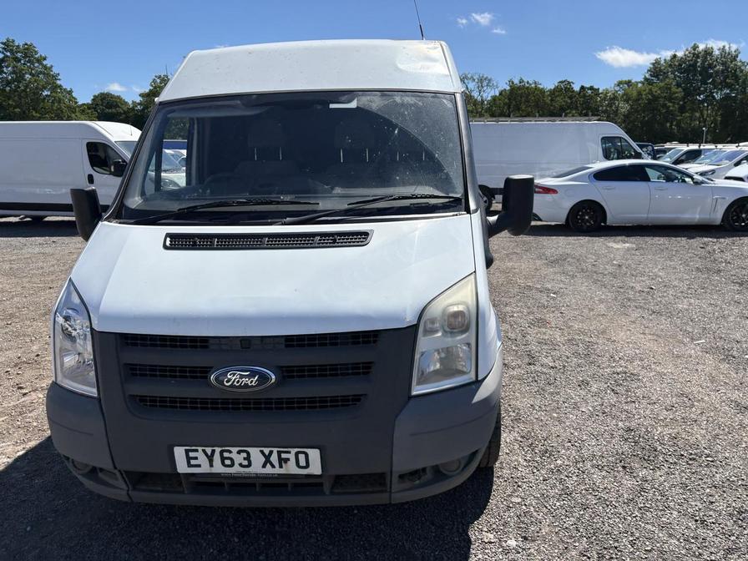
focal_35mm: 26
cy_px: 280
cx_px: 374
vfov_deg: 53.1
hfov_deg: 67.3
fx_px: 562
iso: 50
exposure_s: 1/3831
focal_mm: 5.96
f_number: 1.6
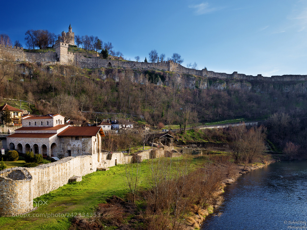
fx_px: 266
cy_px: 115
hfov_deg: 59.9
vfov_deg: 46.8
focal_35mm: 30
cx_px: 154
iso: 200
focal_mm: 15
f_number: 6.3
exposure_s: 1/60
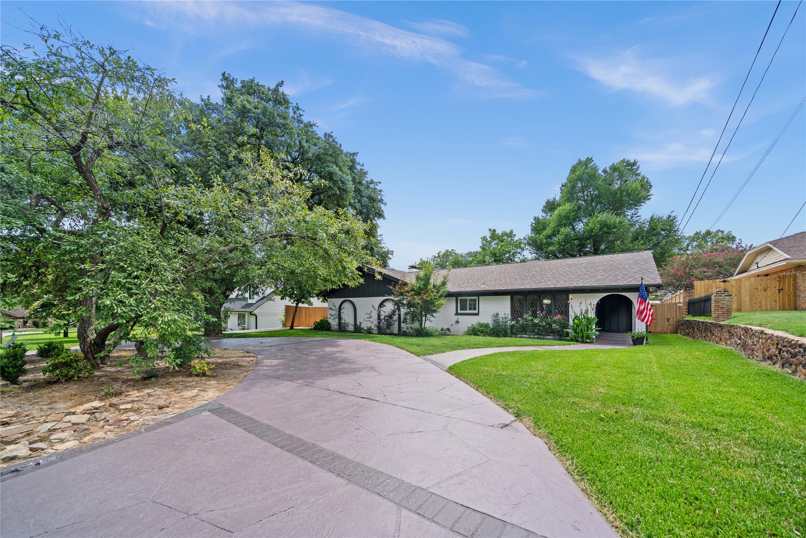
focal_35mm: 12
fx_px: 269
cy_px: 269
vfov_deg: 90.0
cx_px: 403
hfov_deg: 112.6
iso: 100
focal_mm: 12
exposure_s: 1/250
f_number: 5.6
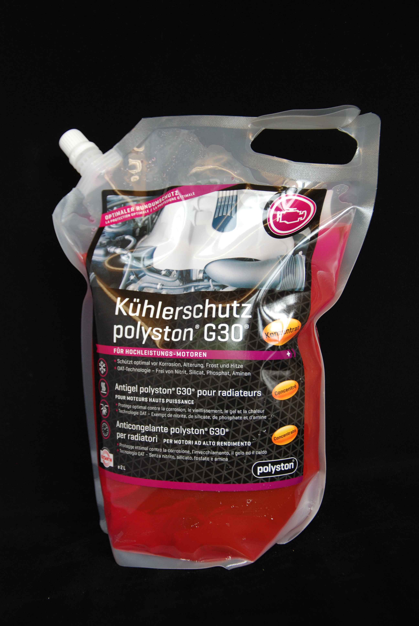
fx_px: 1044
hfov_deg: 22.7
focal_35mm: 60
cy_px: 313
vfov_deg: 33.4
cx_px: 210
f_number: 4.8
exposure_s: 1/90
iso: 400
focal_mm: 40
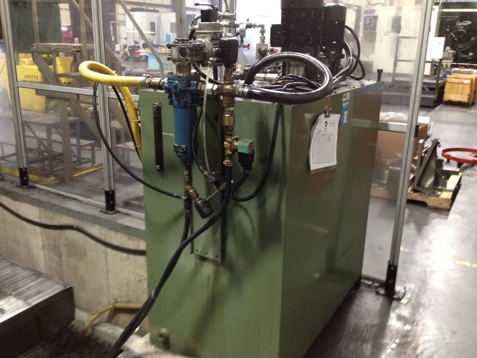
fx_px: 482
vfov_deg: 40.7
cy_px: 179
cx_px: 238
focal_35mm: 35
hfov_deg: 52.6
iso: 400
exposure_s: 1/17
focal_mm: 4.3
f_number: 2.4
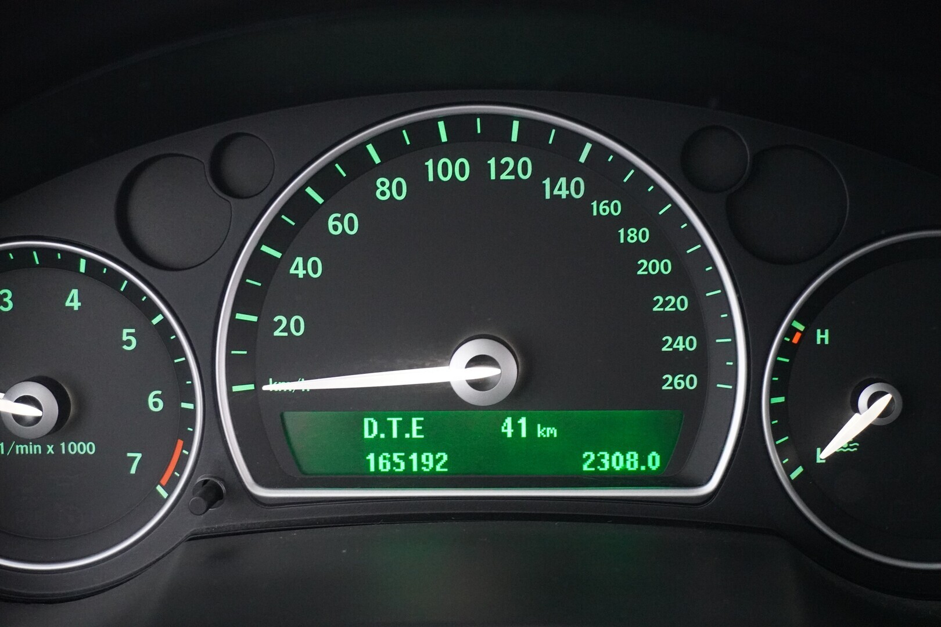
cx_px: 470
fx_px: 1294
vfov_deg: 27.3
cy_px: 314
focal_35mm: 50
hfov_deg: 40.0
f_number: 5
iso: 6400
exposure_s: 1/13
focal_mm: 33
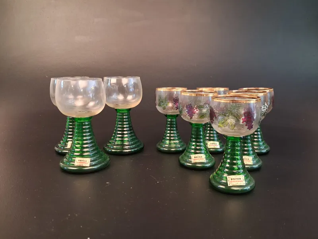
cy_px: 120
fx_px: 248
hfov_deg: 65.3
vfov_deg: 51.4
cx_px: 159
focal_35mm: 27
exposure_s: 1/33
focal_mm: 4
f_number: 1.8
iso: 500
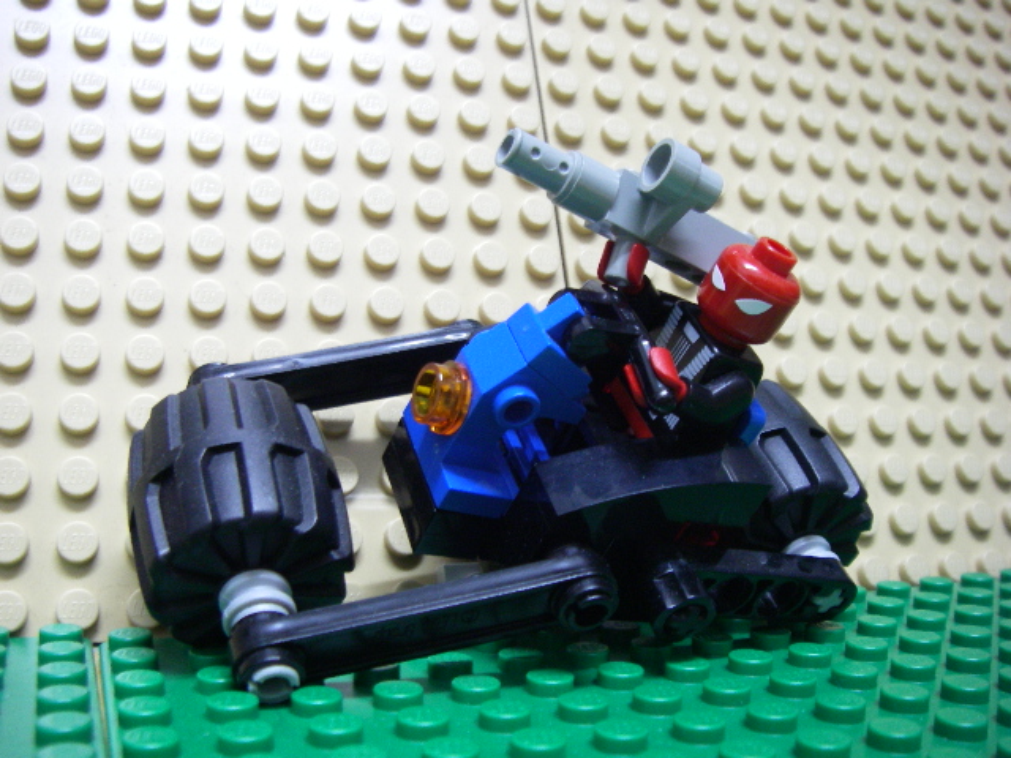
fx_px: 1110
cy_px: 379
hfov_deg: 49.0
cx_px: 506
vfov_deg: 37.7
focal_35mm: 38
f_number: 3.3
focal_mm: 6.3
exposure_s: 1/4
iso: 250
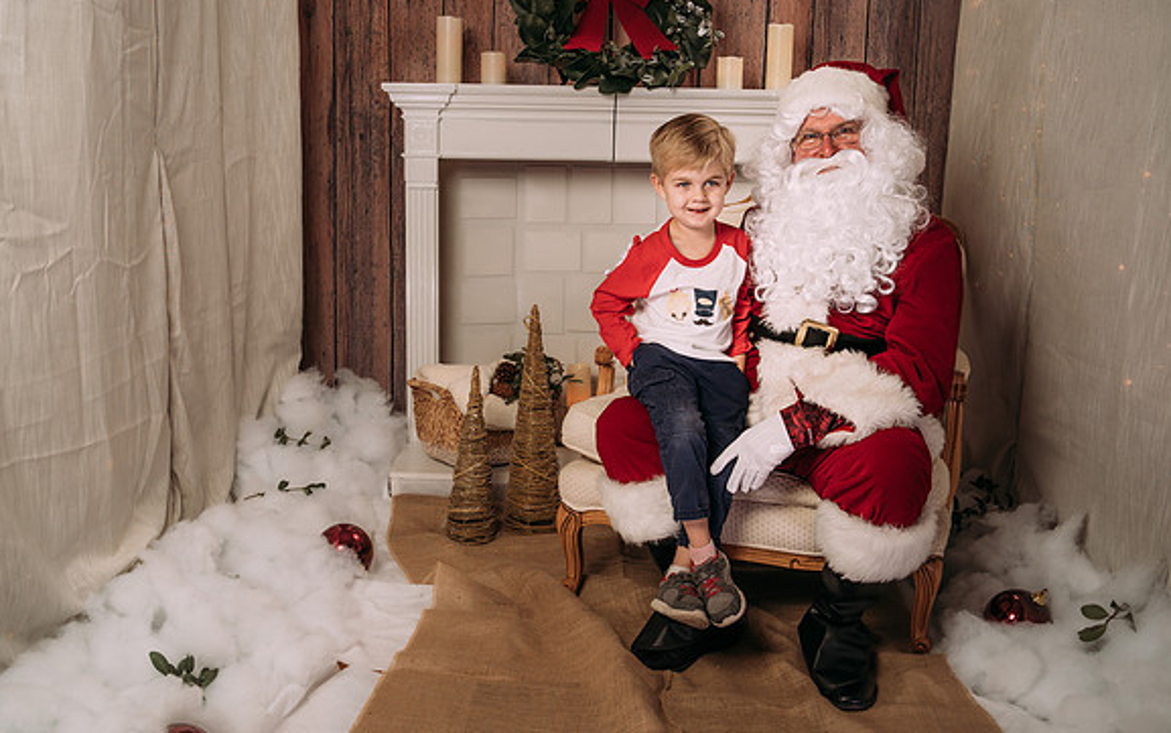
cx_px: 555
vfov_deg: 32.0
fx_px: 1277
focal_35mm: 40
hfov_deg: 49.2
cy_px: 359
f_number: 6.3
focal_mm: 35
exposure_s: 1/100
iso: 100
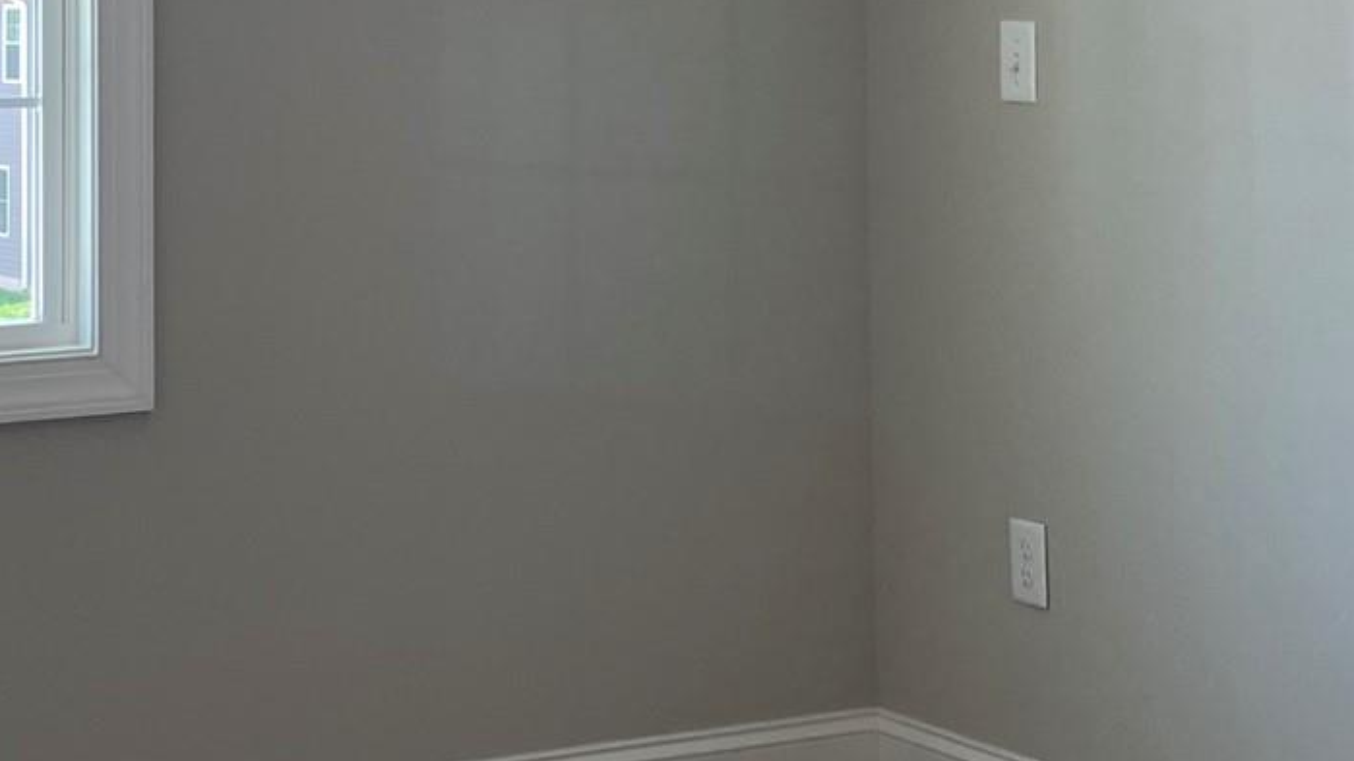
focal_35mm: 83
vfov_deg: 14.2
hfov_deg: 25.1
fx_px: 2980
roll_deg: +0.3
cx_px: 244
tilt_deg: +2.6
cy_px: -103
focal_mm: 4.2
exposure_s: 1/120
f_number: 1.6
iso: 80
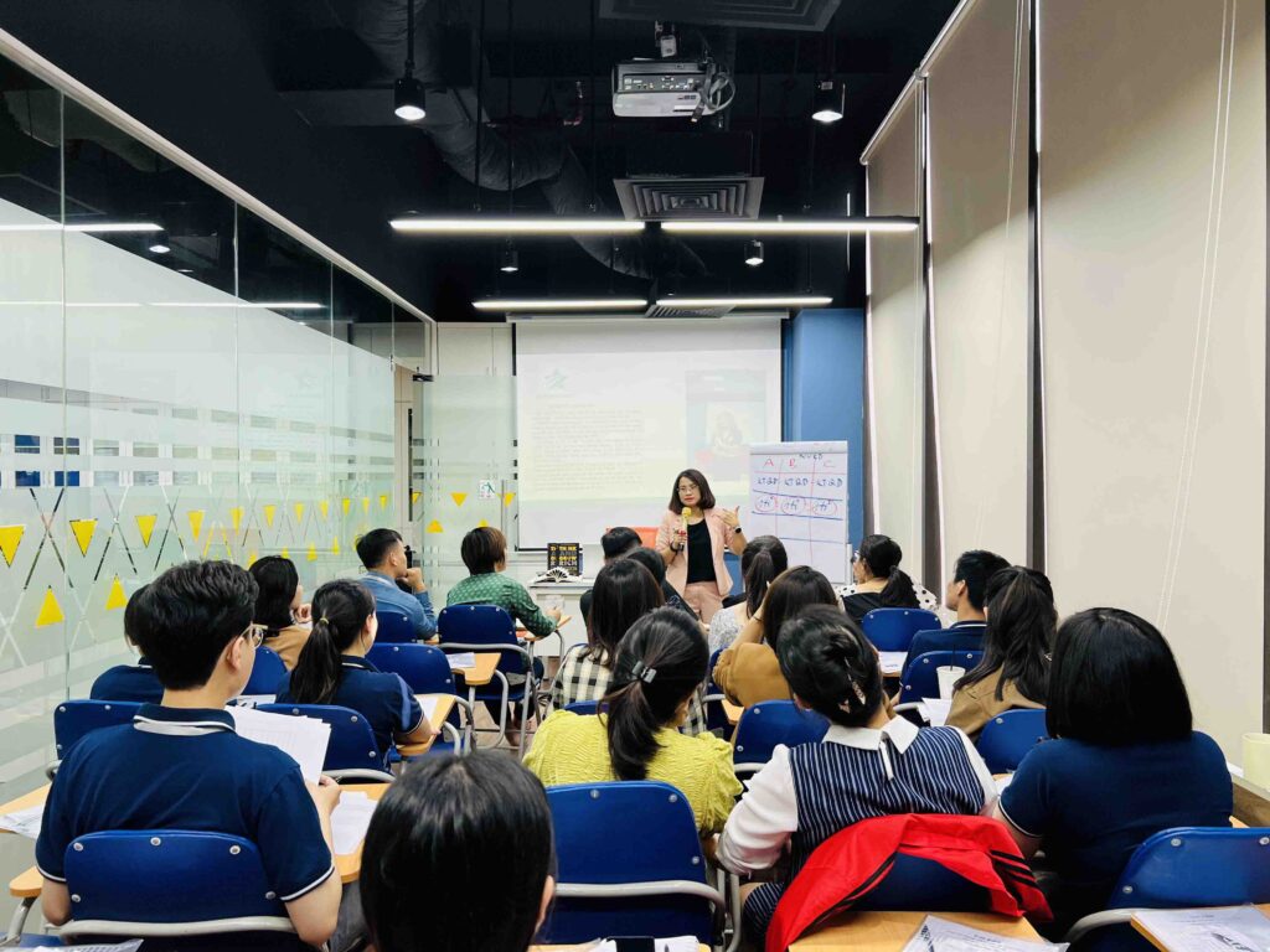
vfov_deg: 53.1
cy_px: 476
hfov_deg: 67.3
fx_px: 954
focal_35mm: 26
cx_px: 635
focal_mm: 5.7
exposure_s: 1/120
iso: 100
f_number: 1.5
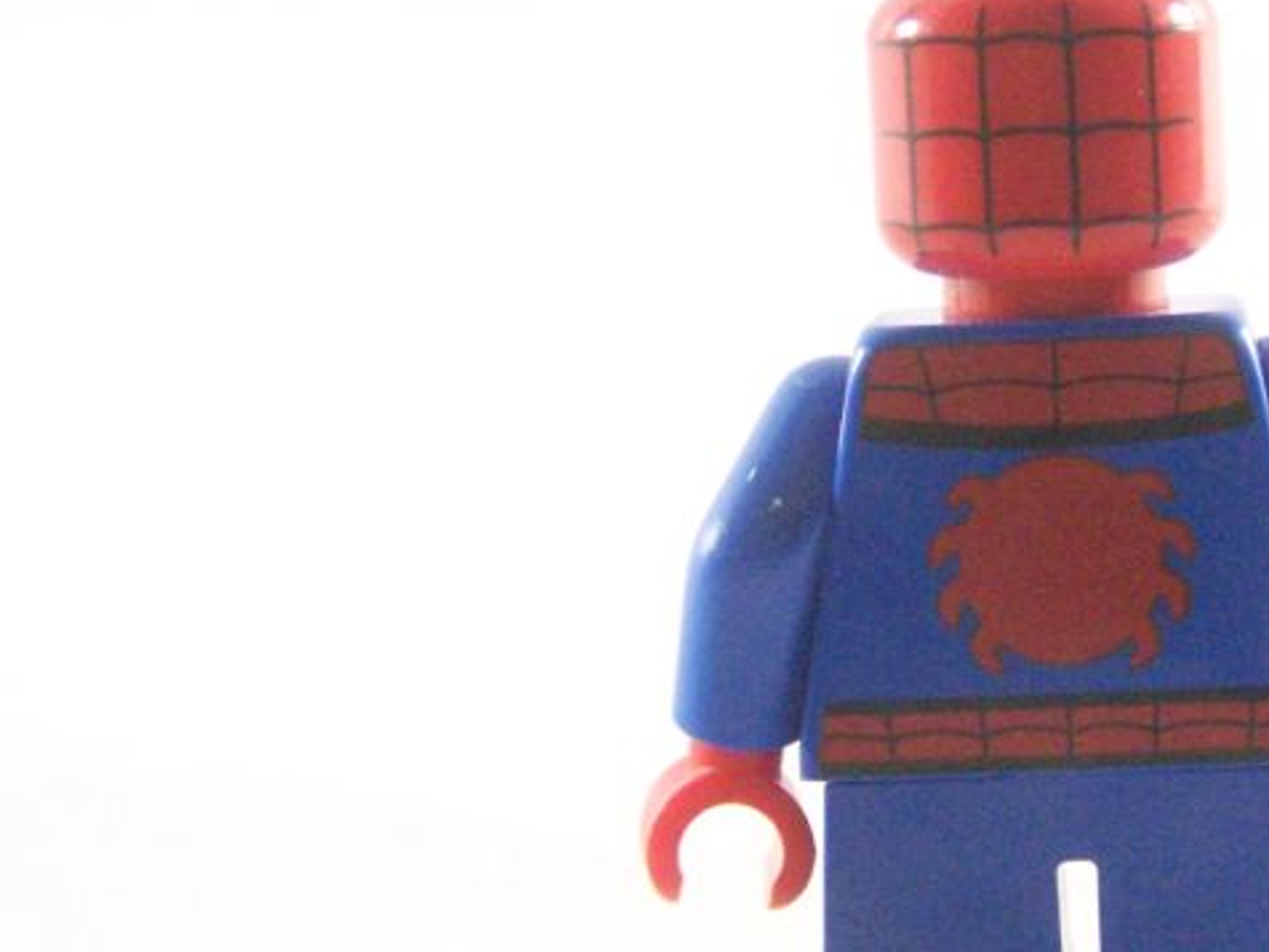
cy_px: 440
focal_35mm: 144
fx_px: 5279
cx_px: 1088
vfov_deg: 10.3
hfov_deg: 13.6
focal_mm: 11.1
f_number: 3.2
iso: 400
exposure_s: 1/60
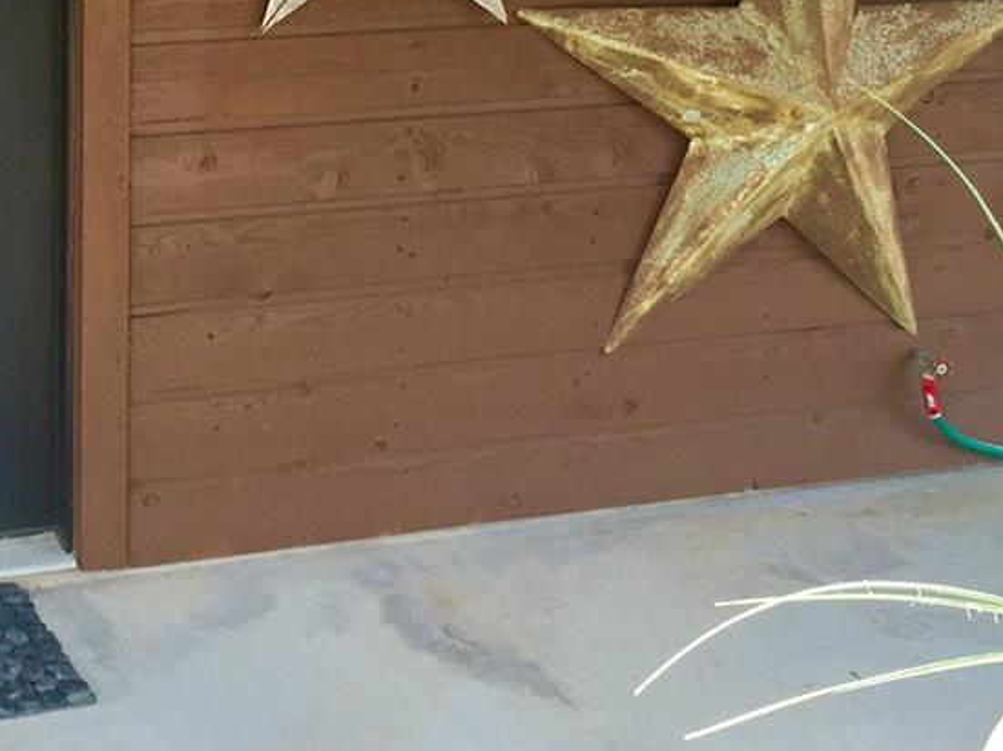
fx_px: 2346
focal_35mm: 81
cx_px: 190
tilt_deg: -5.3
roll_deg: +0.3
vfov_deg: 17.6
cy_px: -47
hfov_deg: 23.7
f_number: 2.2
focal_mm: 4.15
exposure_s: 1/120
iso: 32
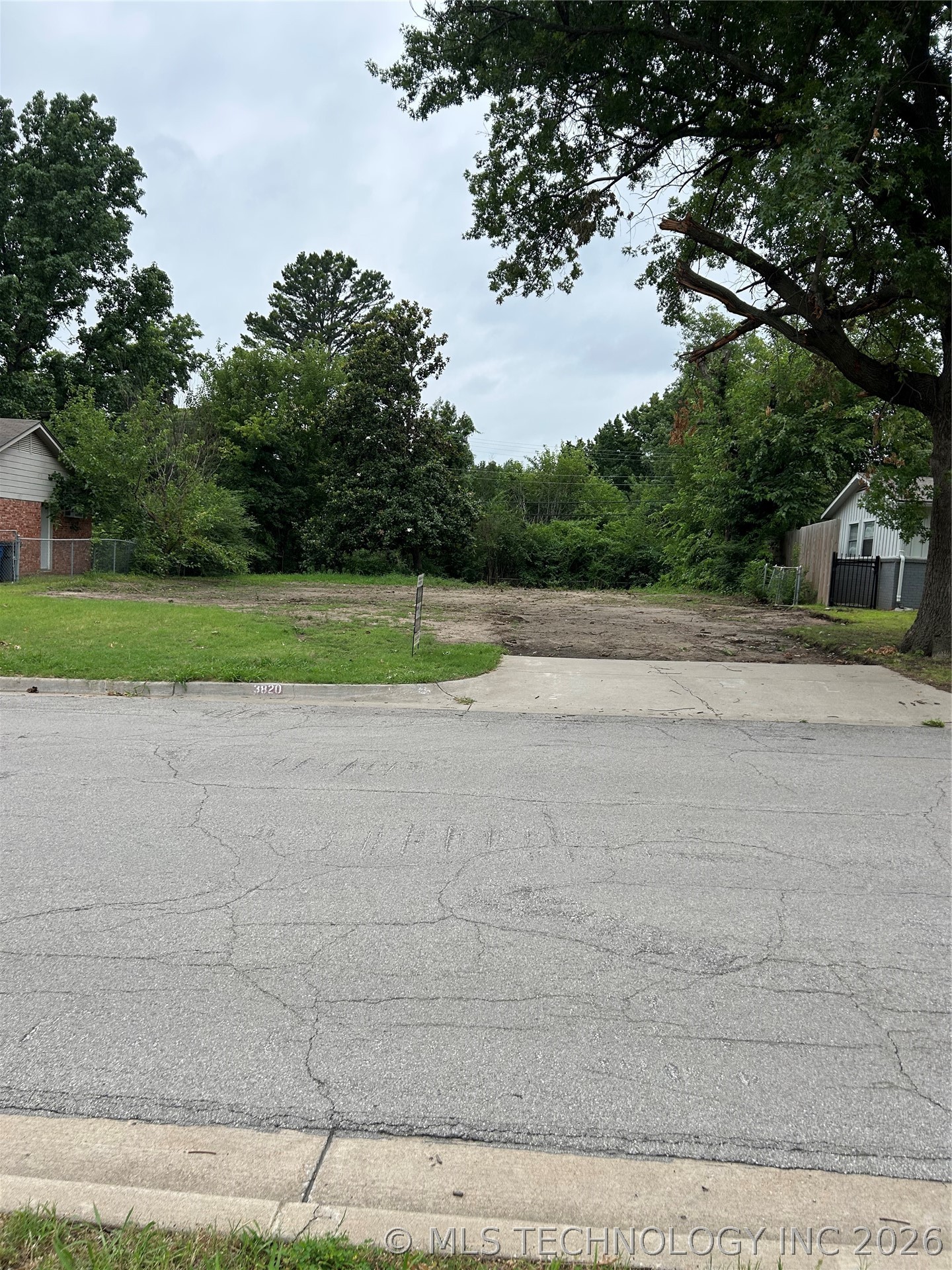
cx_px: 476
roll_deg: -1.4
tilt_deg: -2.8
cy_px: 635
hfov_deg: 53.1
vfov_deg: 67.3
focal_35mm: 26
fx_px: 953
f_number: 1.5
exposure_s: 1/2083
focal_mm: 5.7
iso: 50
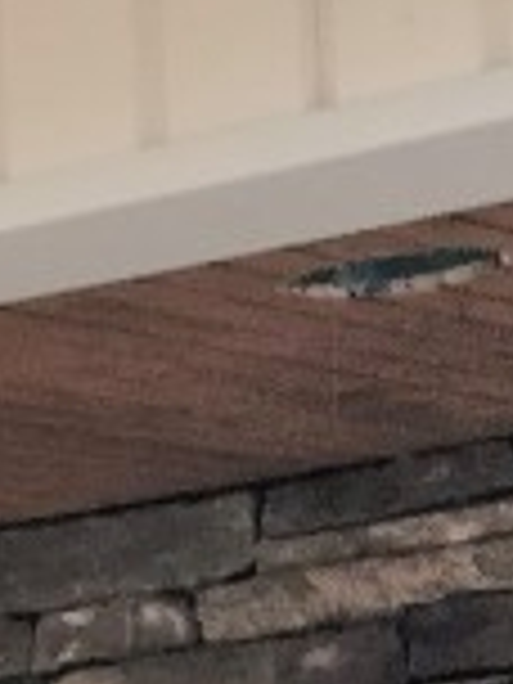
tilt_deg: -3.3
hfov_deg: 6.3
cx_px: -558
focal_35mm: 229
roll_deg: +2.2
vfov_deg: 8.1
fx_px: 4525
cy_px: 1566
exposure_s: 1/60
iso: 25
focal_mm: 4.15
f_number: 2.2
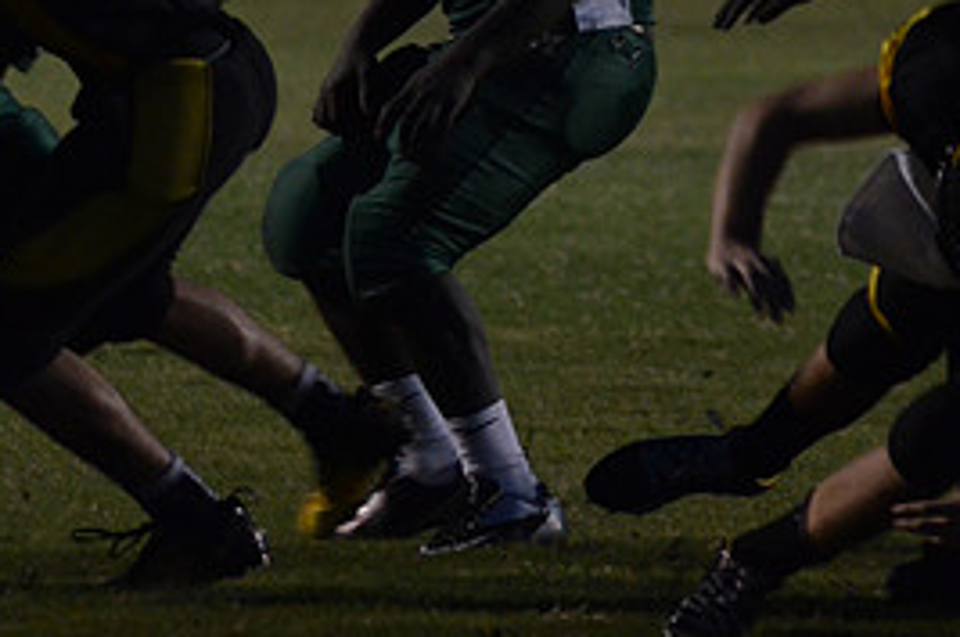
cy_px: 187
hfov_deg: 3.2
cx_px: 83
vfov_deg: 2.1
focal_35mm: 652
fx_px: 17355
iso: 3200
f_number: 5.6
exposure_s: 1/250
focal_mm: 200
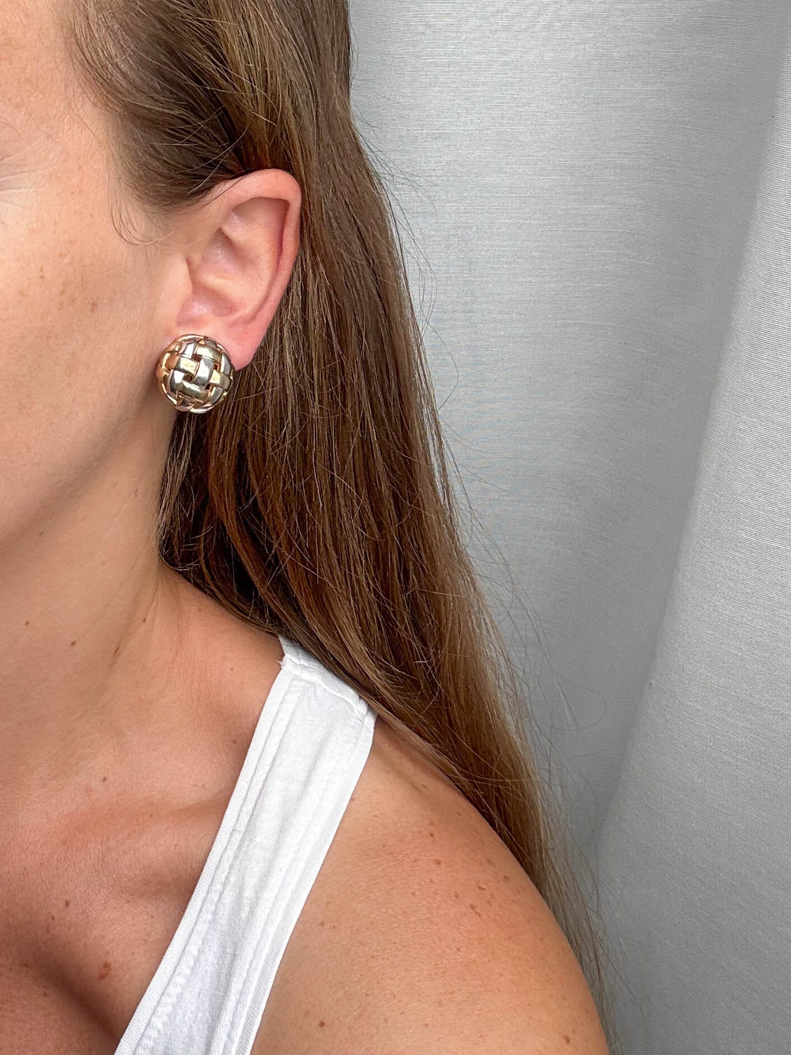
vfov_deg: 60.0
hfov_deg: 46.8
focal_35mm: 30
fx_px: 914
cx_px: 396
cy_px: 528
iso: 20
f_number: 1.9
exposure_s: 1/150
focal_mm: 2.69
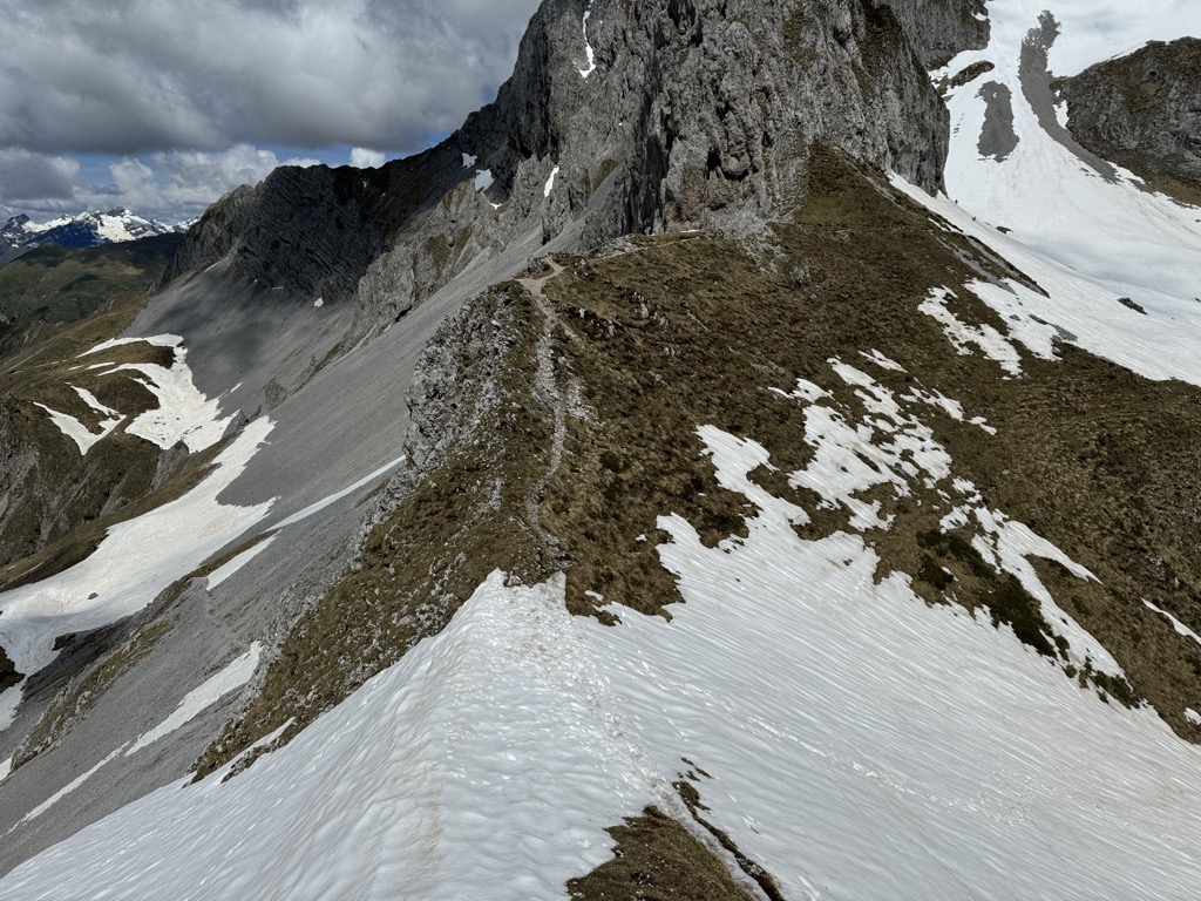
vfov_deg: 56.8
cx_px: 600
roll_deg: -1.4
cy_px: 450
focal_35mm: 24
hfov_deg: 71.6
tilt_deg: -13.8
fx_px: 833
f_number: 1.78
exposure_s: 1/20000
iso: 80
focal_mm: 6.76
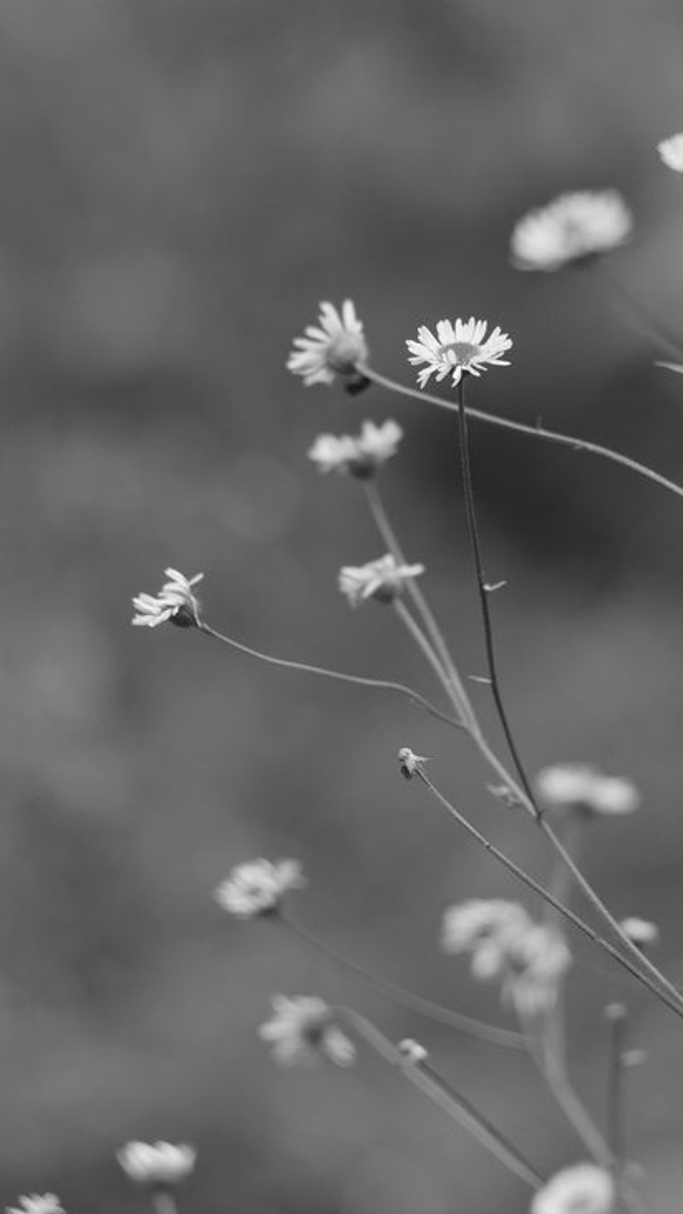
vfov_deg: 19.1
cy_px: 542
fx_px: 3604
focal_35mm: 112
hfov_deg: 10.8
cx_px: 443
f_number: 2
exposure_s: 1/400
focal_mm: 58
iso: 250
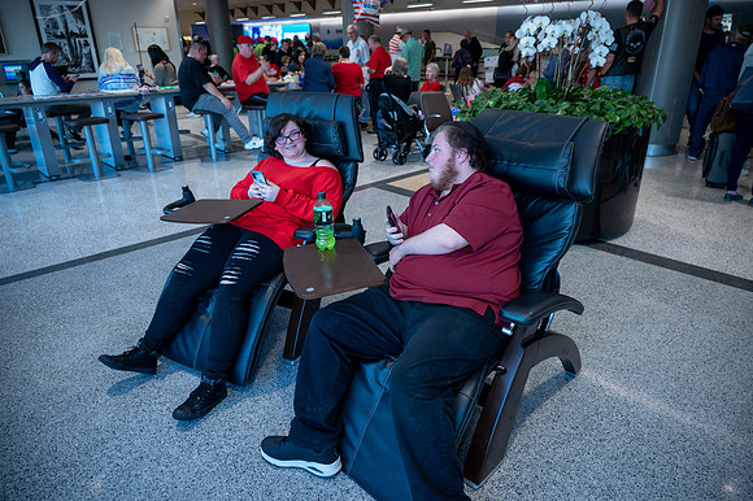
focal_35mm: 24
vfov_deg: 53.1
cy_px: 250
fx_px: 502
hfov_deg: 73.8
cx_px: 376
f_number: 4
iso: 560
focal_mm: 24
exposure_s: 1/40
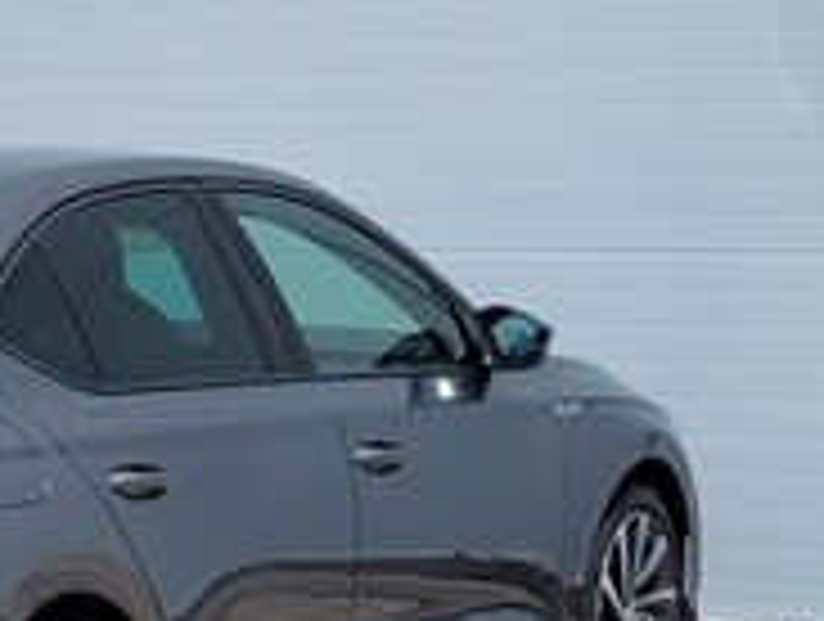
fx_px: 1860
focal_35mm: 78
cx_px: -144
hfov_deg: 23.1
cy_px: 493
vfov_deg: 18.8
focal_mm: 5.4
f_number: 1.8
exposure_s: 1/2517
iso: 40
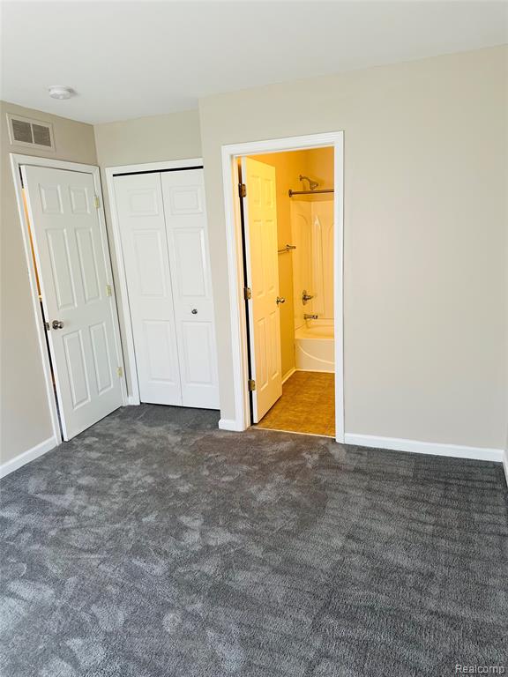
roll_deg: +2.1
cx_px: 254
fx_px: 470
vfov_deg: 71.6
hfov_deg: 56.8
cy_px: 338
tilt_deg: -11.5
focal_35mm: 24
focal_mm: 6.86
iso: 250
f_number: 1.78
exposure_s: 1/114
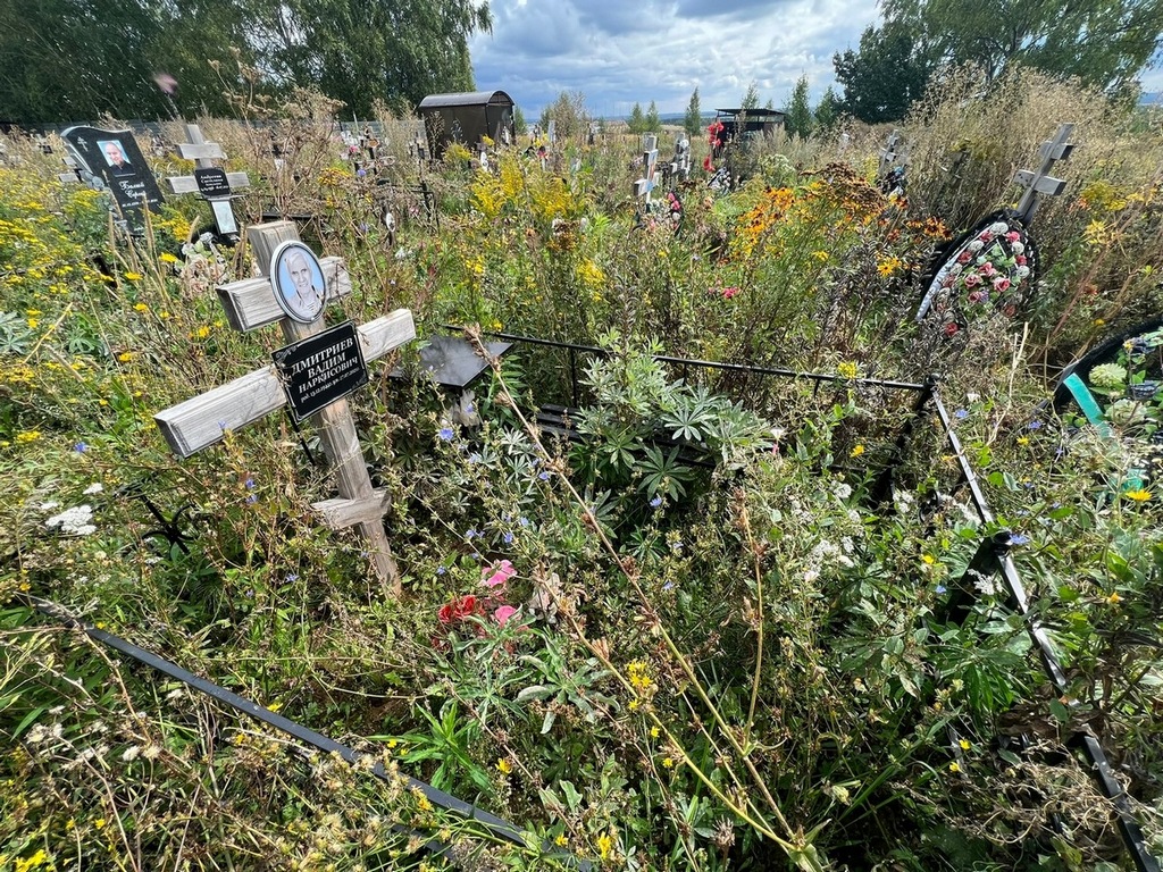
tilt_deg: -34.7
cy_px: 436
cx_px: 582
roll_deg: +2.1
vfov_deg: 89.9
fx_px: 437
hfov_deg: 106.2
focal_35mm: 13
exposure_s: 1/473
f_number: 1.8
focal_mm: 1.57
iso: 32
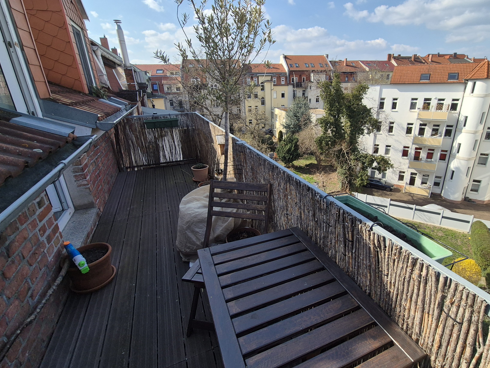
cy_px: 176
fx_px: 227
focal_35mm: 16
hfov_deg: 94.1
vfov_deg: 78.1
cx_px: 272
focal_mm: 2.2
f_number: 2.2
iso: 50
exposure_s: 1/1832
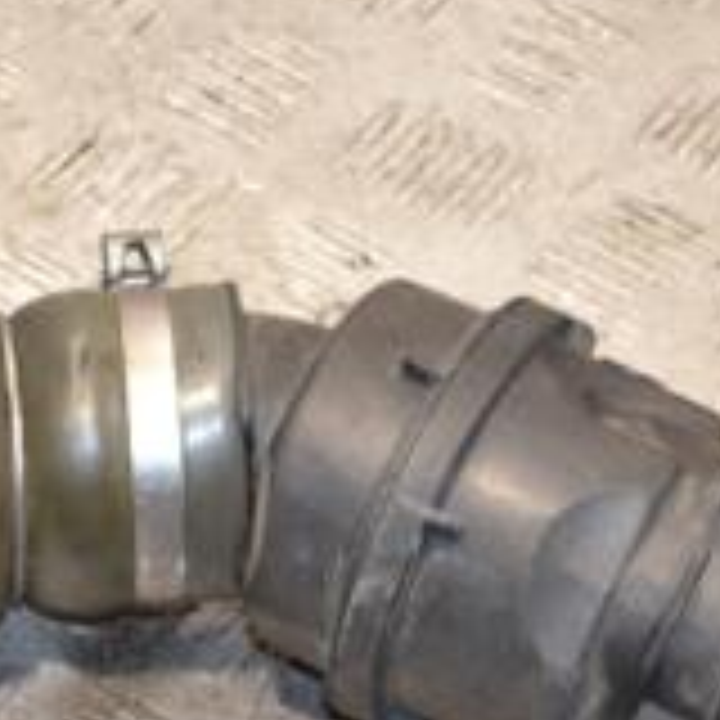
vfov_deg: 9.2
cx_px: -351
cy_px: 472
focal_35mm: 191
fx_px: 4495
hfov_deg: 8.9
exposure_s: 1/160
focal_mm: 40
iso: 800
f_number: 4.8
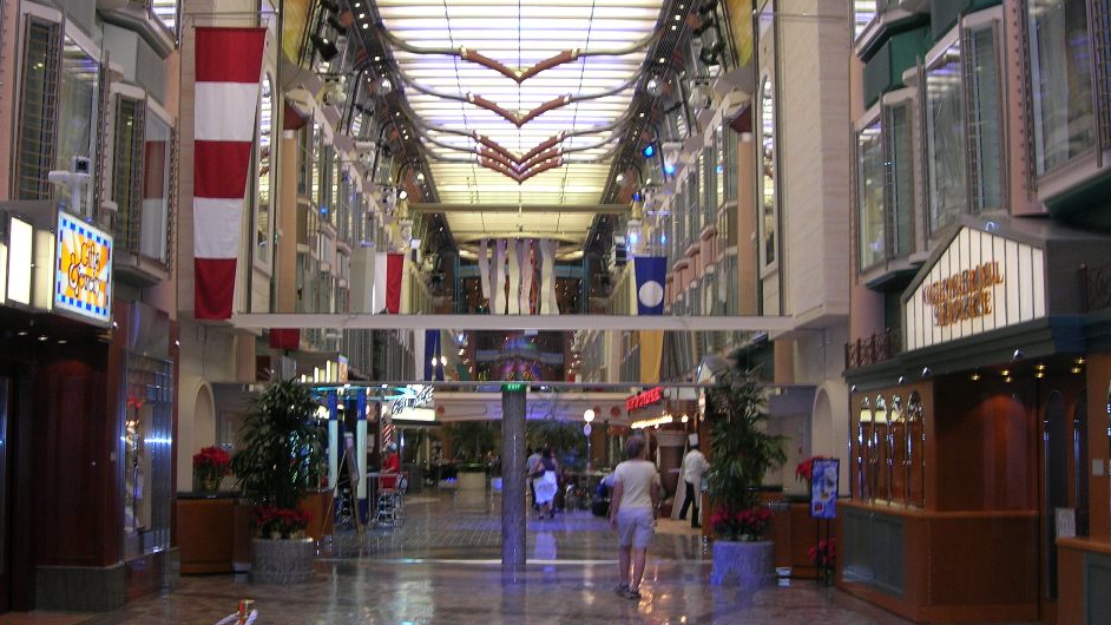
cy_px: 308
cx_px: 539
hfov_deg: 45.5
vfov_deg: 26.5
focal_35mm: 45
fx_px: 1326
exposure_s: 1/37.1
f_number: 2.8
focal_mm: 7.8
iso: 78
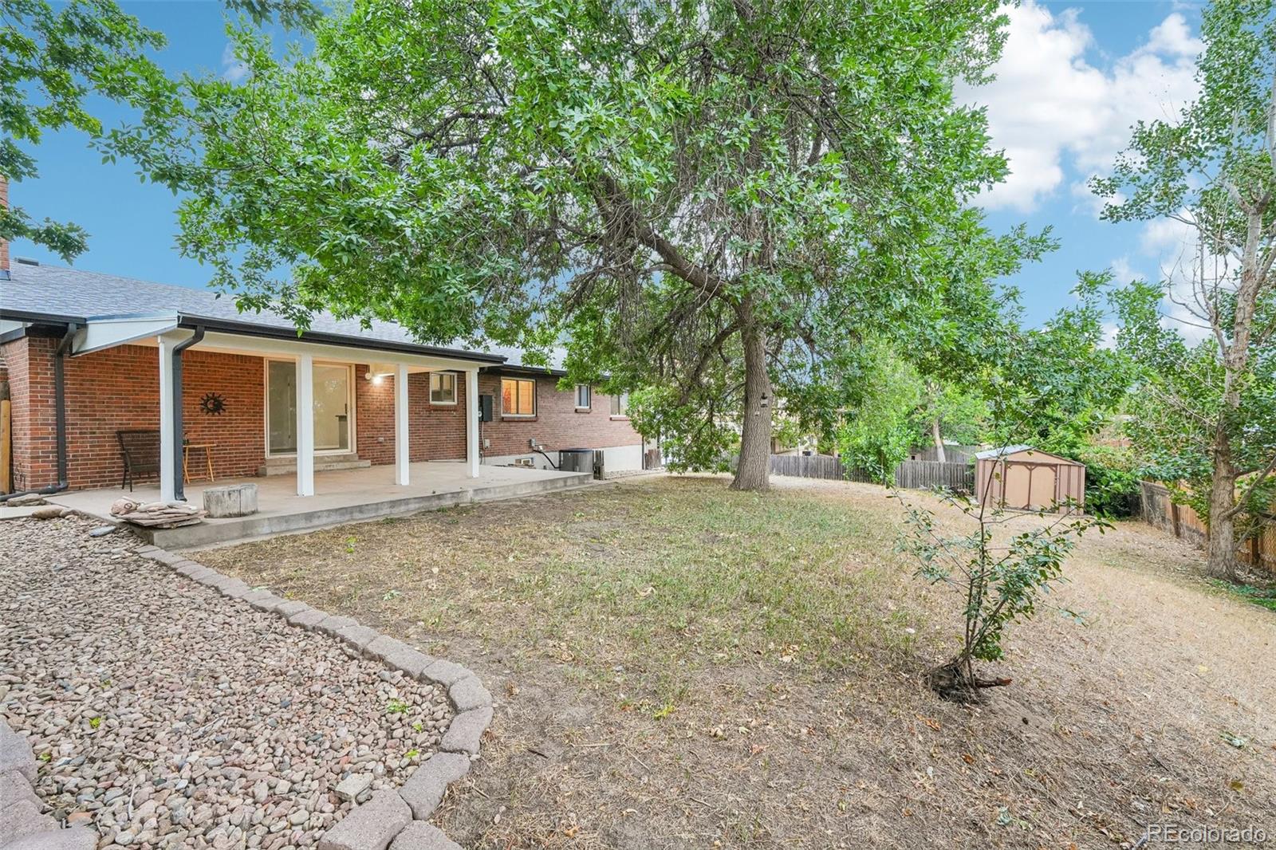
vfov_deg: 77.3
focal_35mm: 15
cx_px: 638
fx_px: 532
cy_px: 425
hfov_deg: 100.4
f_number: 8
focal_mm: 10
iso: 800
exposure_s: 1/20
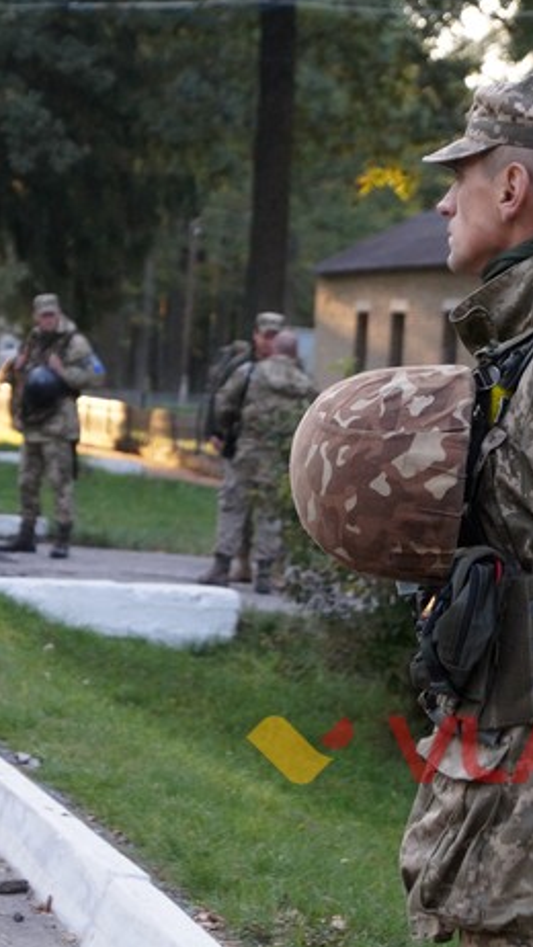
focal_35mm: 131
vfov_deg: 16.4
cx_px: 123
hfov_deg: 9.3
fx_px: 3285
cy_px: 472
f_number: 5.6
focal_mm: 55
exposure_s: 1/160
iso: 1000
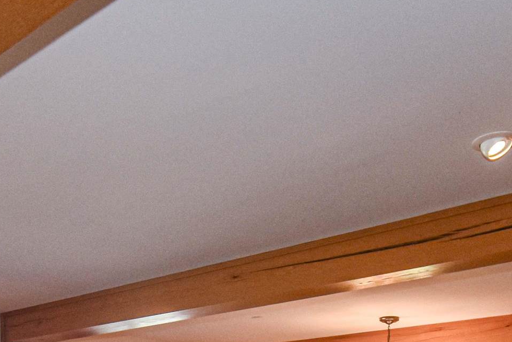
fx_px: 683
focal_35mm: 48
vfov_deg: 23.0
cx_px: 222
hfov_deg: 41.0
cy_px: 508
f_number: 5
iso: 800
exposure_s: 1/200
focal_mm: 10
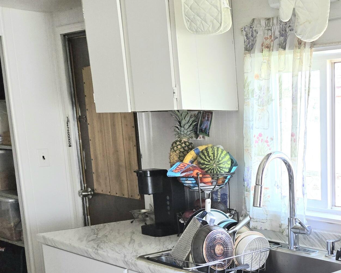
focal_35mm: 54
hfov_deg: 31.9
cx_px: 344
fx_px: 545
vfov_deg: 27.3
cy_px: 237
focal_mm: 5.4
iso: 80
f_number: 1.8
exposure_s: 1/182
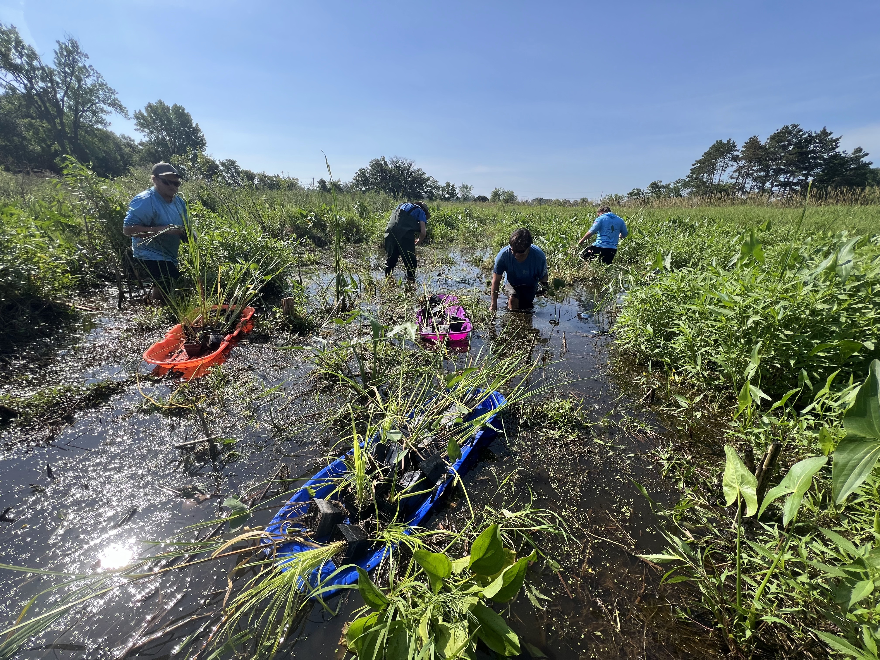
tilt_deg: -18.8
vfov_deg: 89.9
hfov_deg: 106.2
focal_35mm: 13
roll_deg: -2.8
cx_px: 440
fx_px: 330
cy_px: 330
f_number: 1.8
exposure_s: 1/833
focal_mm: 1.57
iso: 32
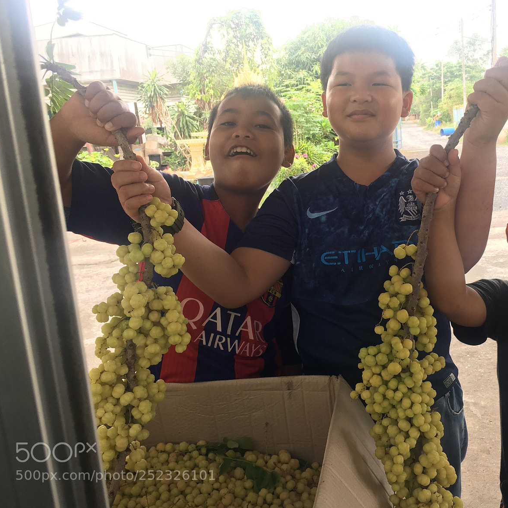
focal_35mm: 35
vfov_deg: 47.2
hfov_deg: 46.5
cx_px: 335
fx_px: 581
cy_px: 249
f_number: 2.2
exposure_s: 1/100
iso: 25
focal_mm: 4.15
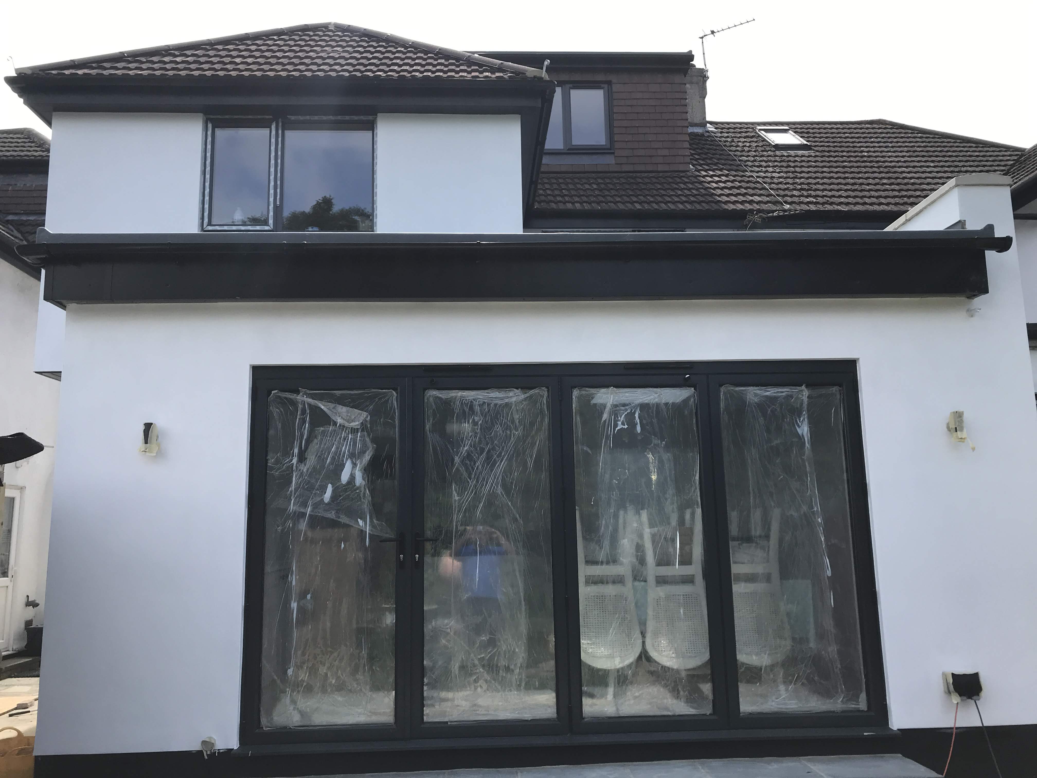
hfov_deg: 63.4
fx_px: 839
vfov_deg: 49.7
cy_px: 389
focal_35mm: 28
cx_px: 518
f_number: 1.8
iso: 20
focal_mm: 3.99
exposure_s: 1/1076
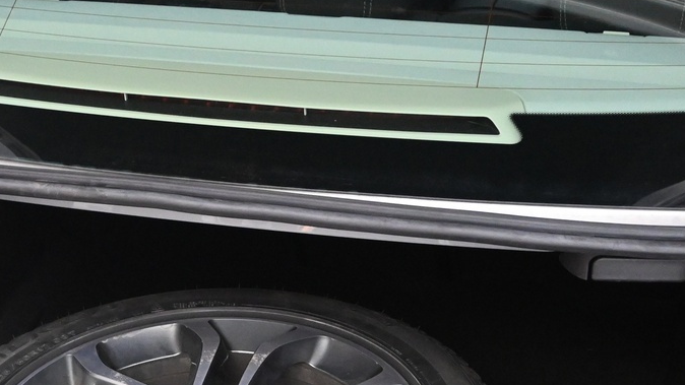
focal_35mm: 79
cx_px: 268
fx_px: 1439
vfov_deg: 14.9
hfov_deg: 26.7
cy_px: 428
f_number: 4
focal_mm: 21
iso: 3200
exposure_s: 1/60
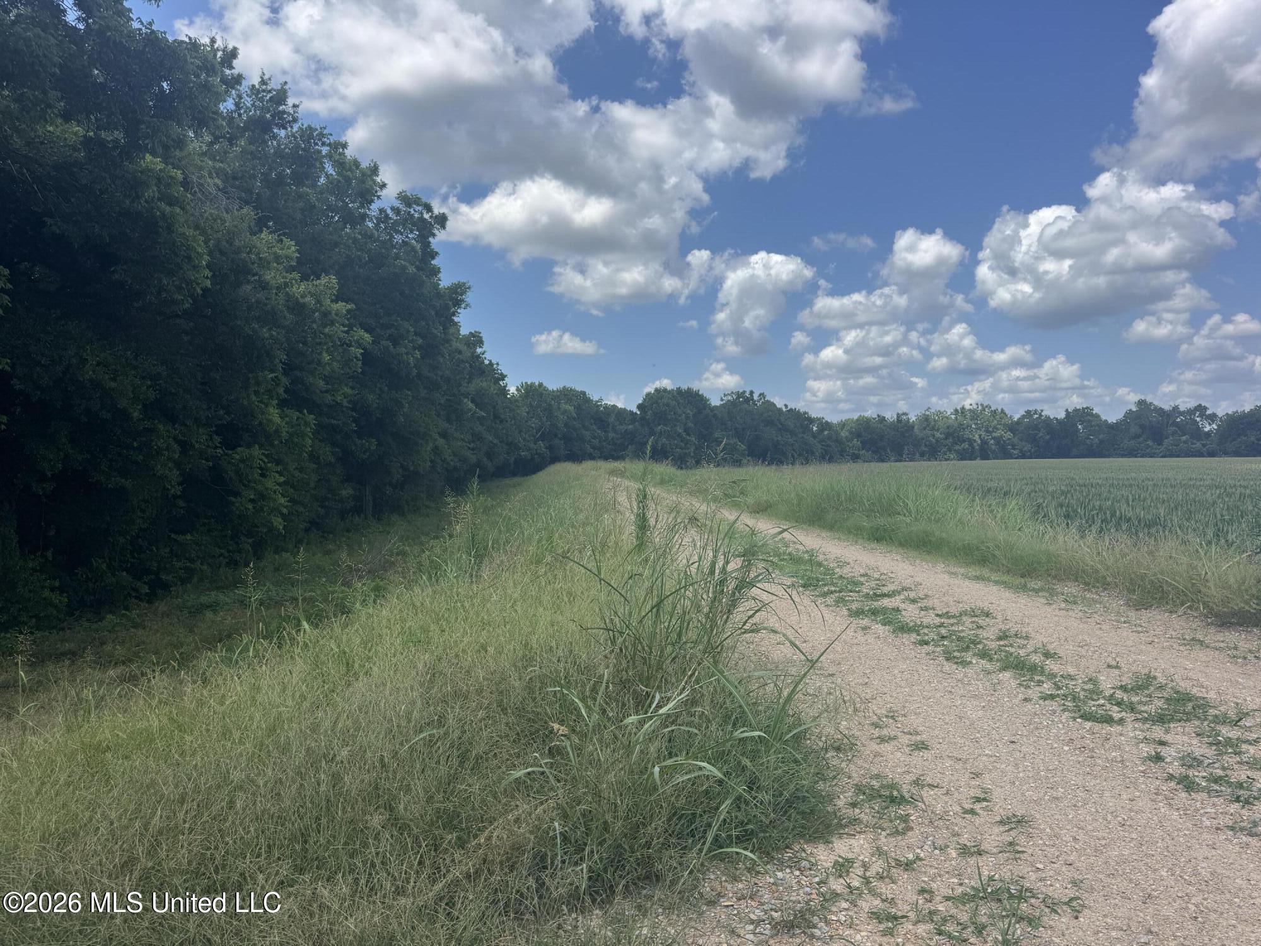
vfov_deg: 56.8
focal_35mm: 24
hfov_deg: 71.6
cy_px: 473
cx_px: 630
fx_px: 874
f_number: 1.78
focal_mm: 6.76
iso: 80
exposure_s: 1/4608
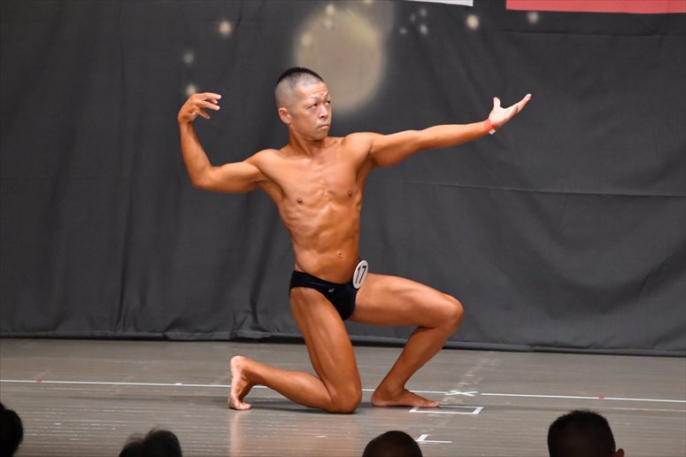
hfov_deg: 7.2
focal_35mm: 285
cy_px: 228
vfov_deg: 4.8
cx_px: 343
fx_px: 5428
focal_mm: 190
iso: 6400
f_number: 5.6
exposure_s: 1/400
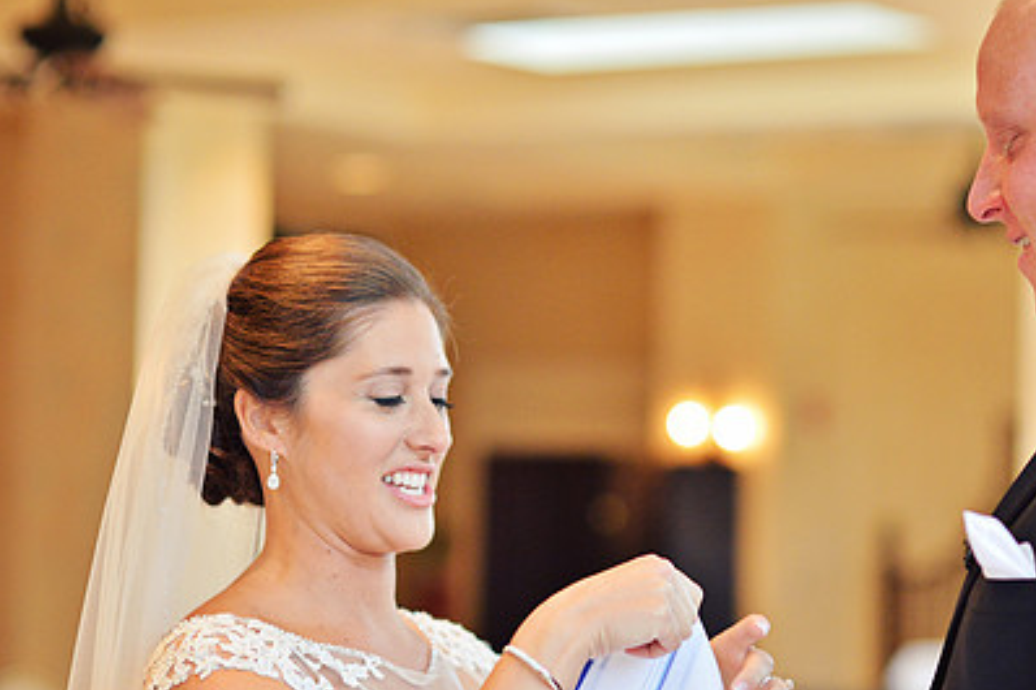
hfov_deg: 16.5
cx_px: 690
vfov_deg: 11.0
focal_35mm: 124
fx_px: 3567
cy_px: 490
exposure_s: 1/200
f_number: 2.2
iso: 1250
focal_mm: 85
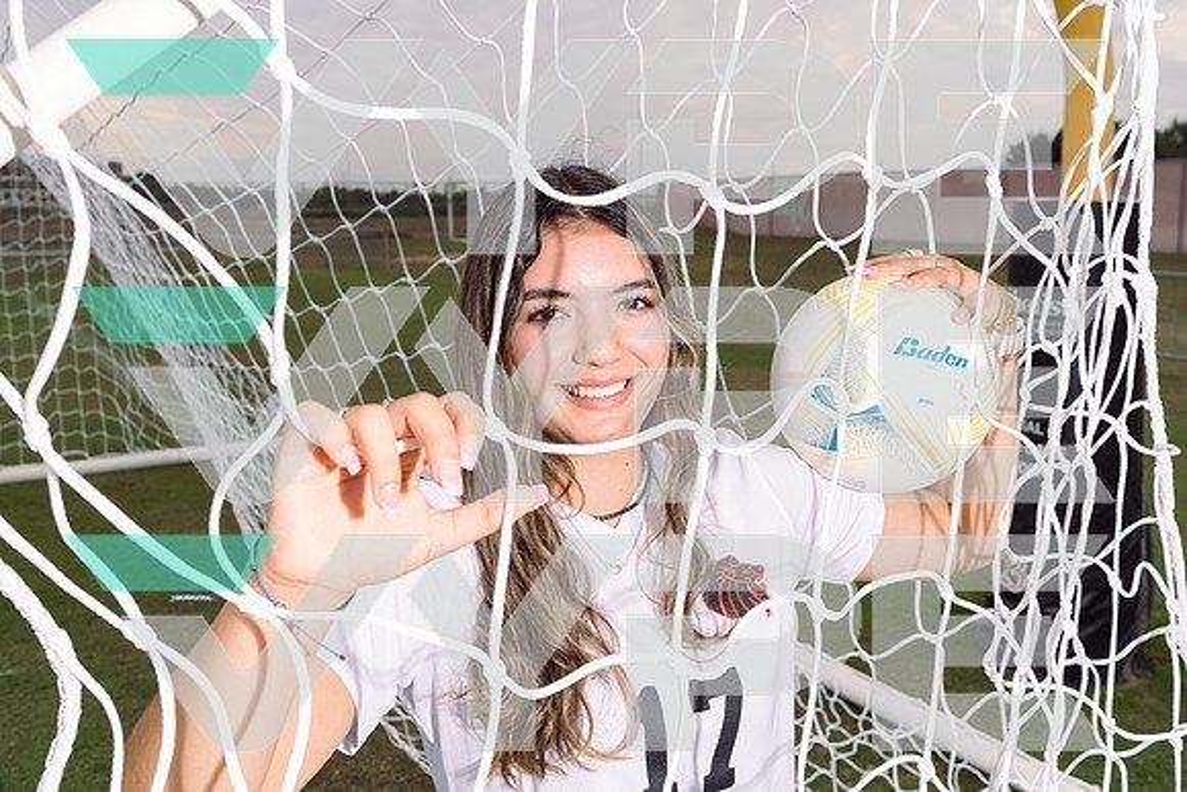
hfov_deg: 54.4
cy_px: 396
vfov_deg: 37.9
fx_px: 1154
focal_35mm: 35
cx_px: 594
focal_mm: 35
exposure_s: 1/250
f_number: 7.1
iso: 160
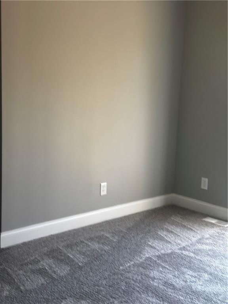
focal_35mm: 52
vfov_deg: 36.8
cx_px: 114
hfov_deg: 28.0
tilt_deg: -7.3
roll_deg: -1.8
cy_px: 152
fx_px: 457
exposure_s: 1/60
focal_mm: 5.96
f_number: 1.6
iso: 40
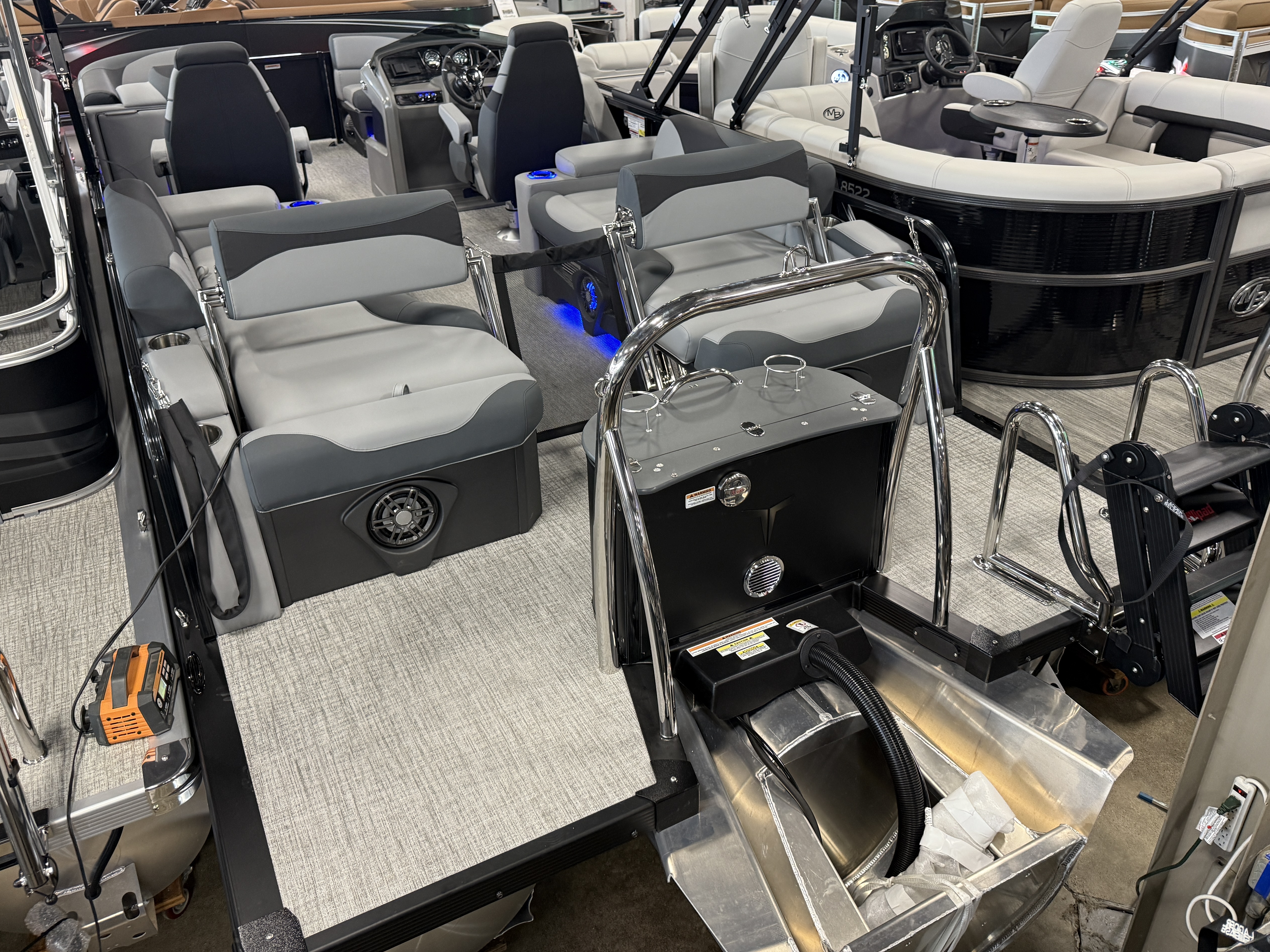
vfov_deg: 51.2
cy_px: 422
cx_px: 644
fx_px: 991
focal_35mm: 27
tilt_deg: -27.5
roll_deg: +1.3
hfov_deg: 65.3
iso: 250
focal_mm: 6.76
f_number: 1.78
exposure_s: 1/60
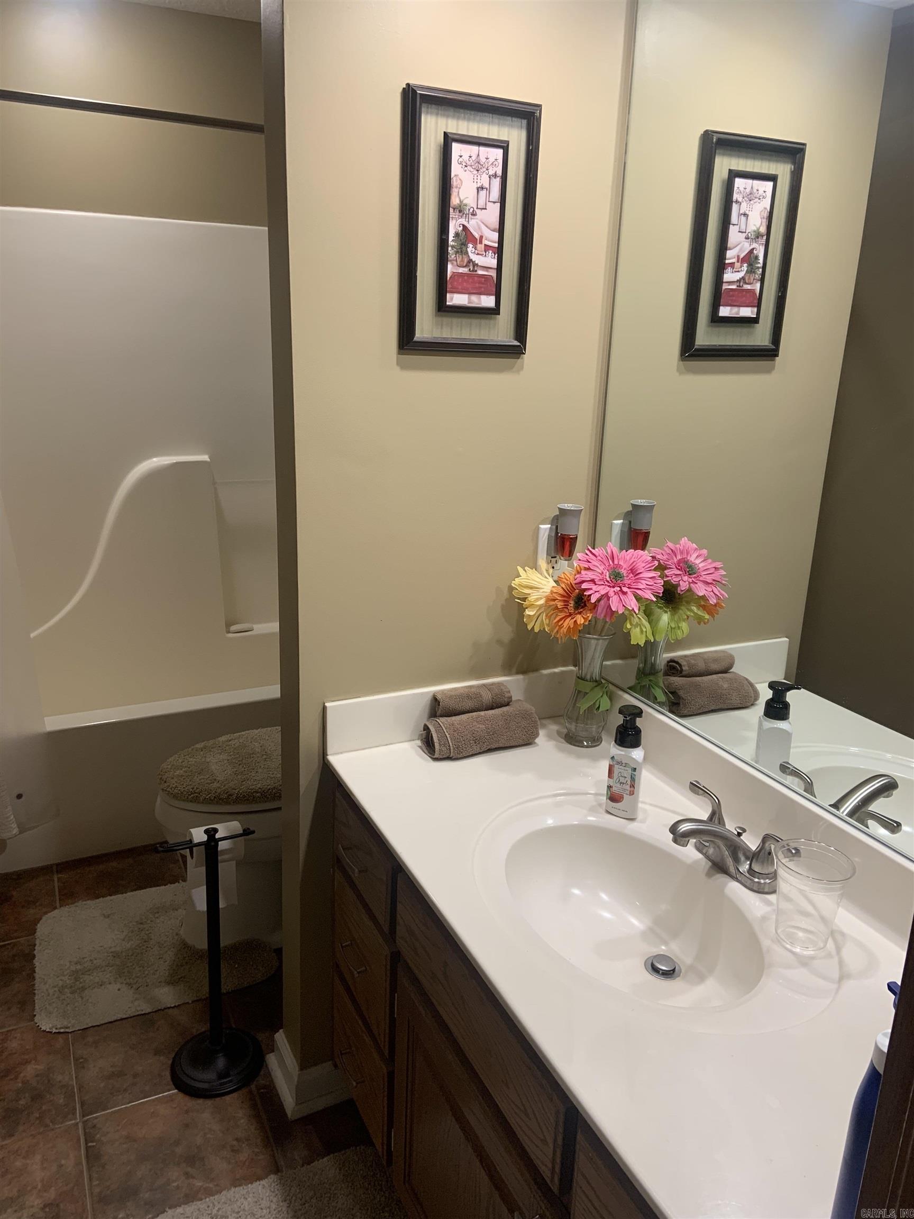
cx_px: 457
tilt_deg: -15.5
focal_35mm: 26
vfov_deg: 67.3
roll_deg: -3.2
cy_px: 610
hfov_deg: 53.1
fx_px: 915
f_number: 1.8
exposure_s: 1/60
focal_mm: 4.25
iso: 64
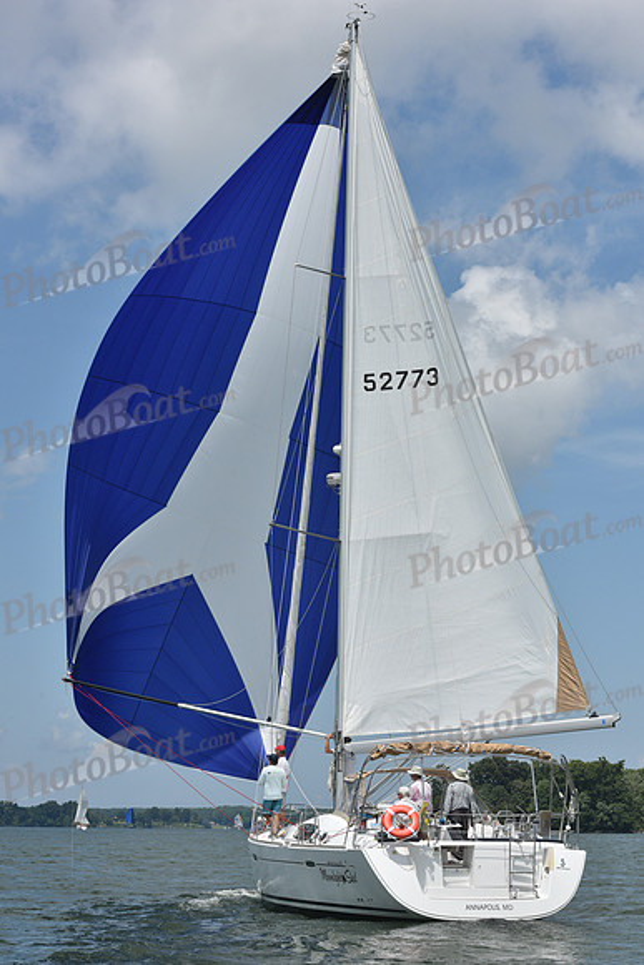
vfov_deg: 28.8
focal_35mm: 70
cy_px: 482
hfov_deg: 19.5
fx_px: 1877
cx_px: 322
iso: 320
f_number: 11
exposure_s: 1/1000
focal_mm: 70
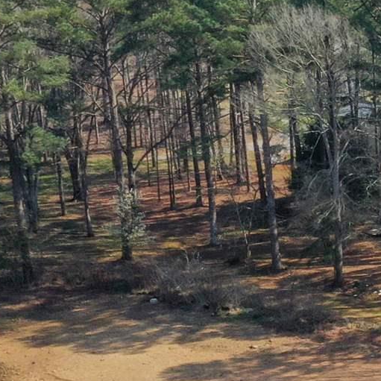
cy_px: 461
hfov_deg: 10.8
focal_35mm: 143
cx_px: 848
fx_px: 1781
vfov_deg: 11.9
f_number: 10
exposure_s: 1/120
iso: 100
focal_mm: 10.26
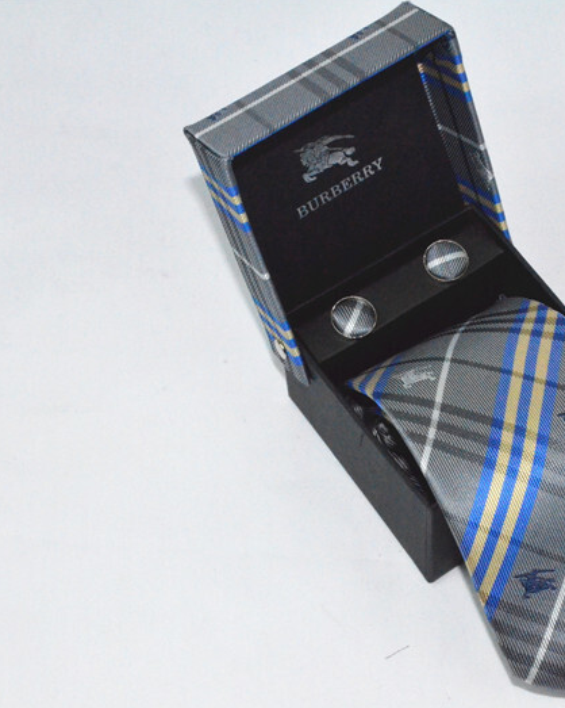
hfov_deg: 15.8
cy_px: 353
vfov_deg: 19.8
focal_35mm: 97
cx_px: 451
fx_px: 2023
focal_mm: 45
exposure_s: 1/250
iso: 6400
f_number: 29
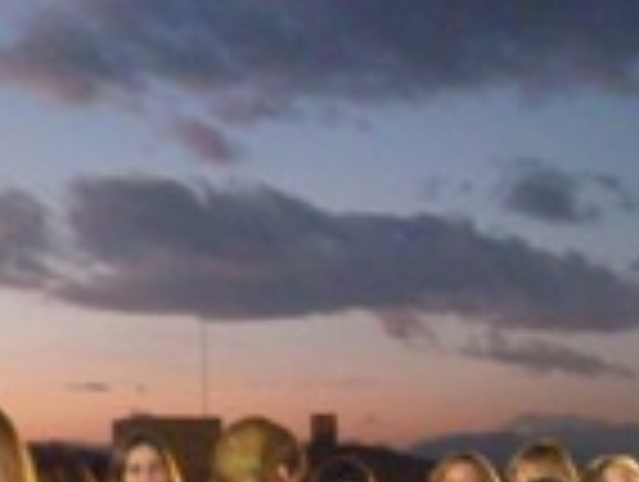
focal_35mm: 82
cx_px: 518
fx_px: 1516
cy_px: 599
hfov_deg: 23.4
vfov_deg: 17.1
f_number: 2.8
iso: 800
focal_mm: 4.7
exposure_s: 1/30
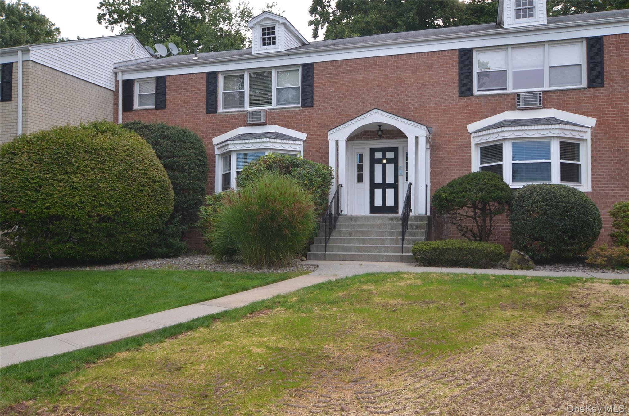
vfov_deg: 43.4
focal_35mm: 30
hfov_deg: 62.0
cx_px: 314
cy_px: 208
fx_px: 523
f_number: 4
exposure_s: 1/250
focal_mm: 20
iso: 110
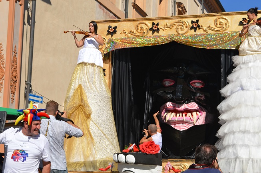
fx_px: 536
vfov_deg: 18.4
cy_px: 88
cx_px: 137
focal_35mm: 74
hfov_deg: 27.4
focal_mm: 46
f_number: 11
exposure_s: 1/200
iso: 100
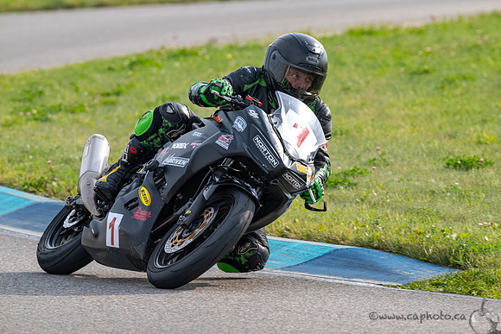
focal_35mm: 600
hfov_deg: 3.4
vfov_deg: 2.3
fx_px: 8352
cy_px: 167
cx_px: 250
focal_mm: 600
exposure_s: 1/1250
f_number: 10
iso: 900
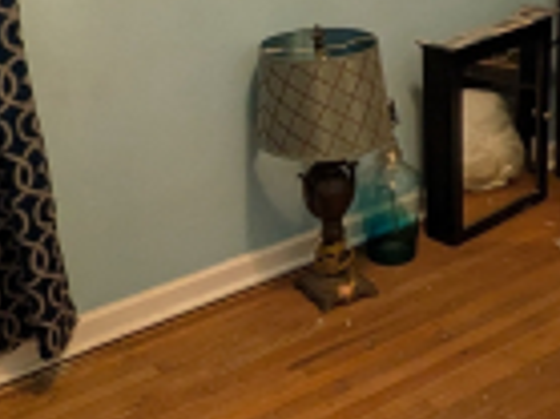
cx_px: 355
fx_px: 1083
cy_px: 145
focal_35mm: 67
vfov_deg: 21.8
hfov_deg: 28.9
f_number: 2.2
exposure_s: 1/24
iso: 268
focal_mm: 1.83
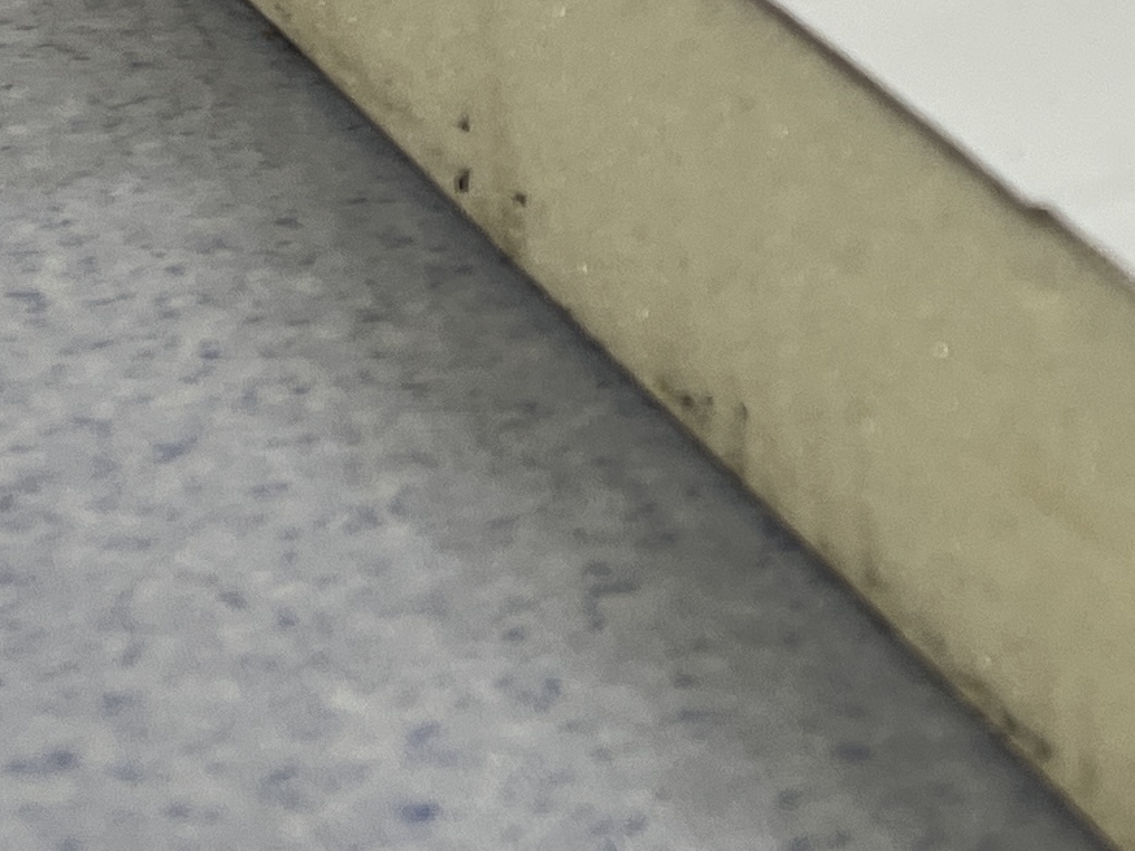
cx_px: 1753
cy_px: 186
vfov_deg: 12.3
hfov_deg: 15.1
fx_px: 3934
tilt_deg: -25.6
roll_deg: -3.2
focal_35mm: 120
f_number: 1.6
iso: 100
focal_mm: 5.1
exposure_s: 1/100
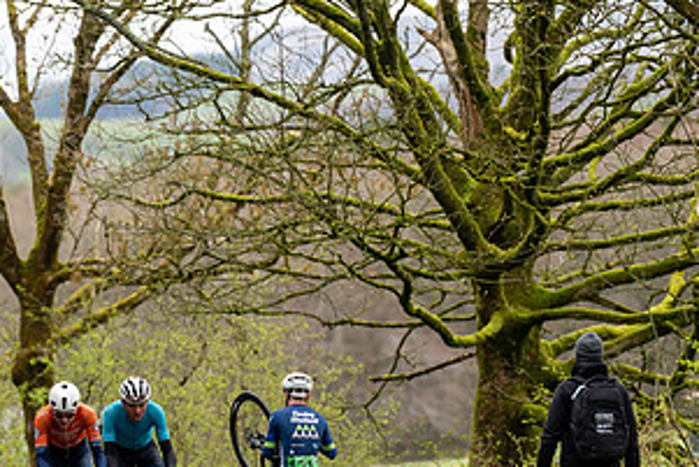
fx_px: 7731
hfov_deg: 5.2
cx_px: 136
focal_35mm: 398
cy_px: 358
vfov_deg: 3.5
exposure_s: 1/1000
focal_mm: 200
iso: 1000
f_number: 3.5
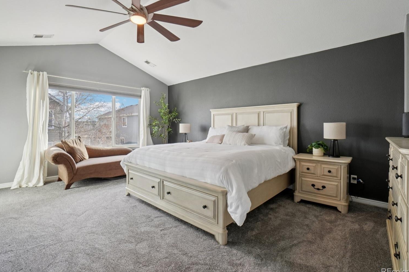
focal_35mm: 16
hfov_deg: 96.7
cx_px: 207
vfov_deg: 73.7
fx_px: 182
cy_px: 132
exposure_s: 1/30
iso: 400
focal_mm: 10
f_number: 8
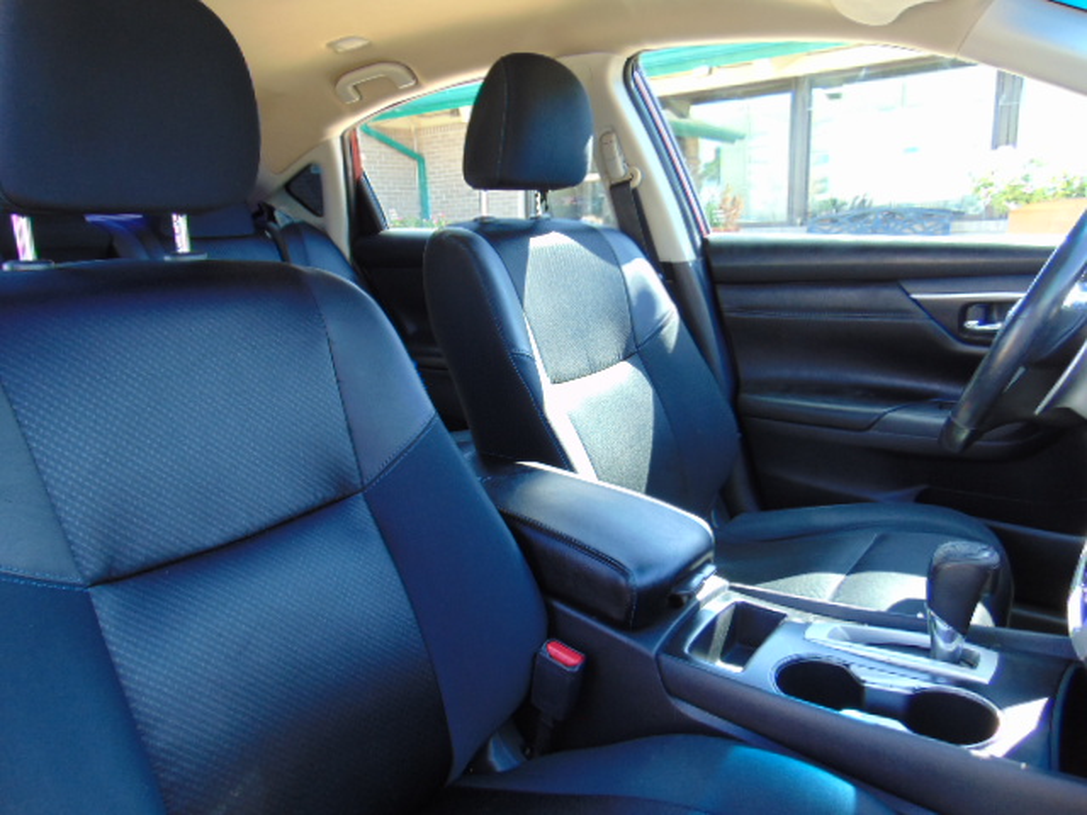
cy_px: 408
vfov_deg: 54.9
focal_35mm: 25
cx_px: 544
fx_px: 785
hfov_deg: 69.4
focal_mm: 4.5
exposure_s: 1/40
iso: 80
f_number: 3
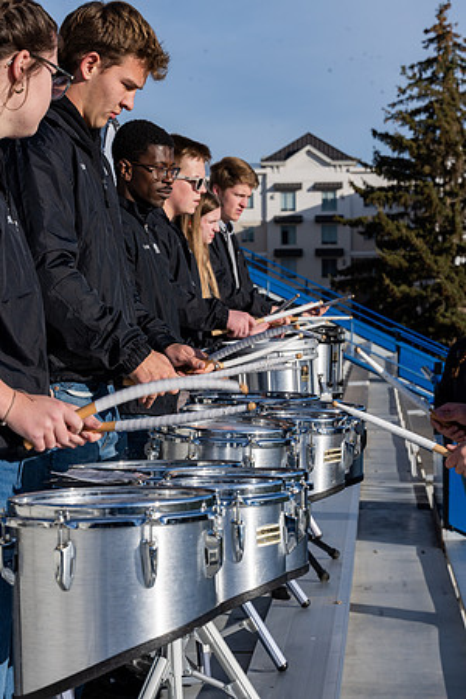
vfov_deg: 22.1
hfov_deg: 14.9
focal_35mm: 92
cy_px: 350
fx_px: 1786
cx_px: 233
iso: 100
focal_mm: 92
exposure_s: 1/640
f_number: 13
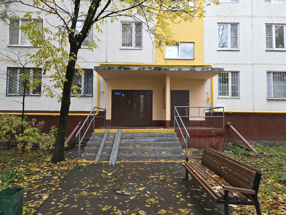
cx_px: 143
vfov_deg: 58.9
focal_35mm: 23
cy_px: 108
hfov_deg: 73.9
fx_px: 190
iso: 125
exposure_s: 1/180
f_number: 1.8
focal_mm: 5.4
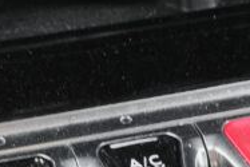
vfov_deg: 7.9
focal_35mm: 170
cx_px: 186
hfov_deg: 12.0
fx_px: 1181
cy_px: 260
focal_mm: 20.9
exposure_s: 1/20
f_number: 9
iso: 2000
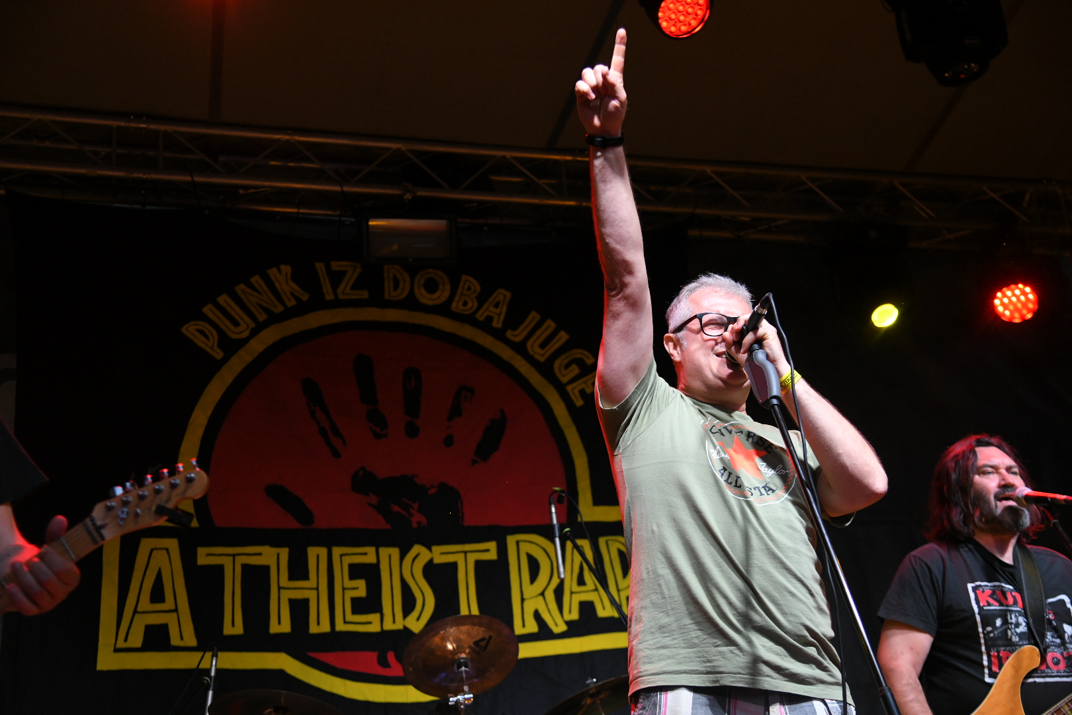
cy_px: 358
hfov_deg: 39.6
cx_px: 536
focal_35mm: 50
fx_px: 1489
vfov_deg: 27.0
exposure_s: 1/400
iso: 2000
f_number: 4
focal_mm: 50
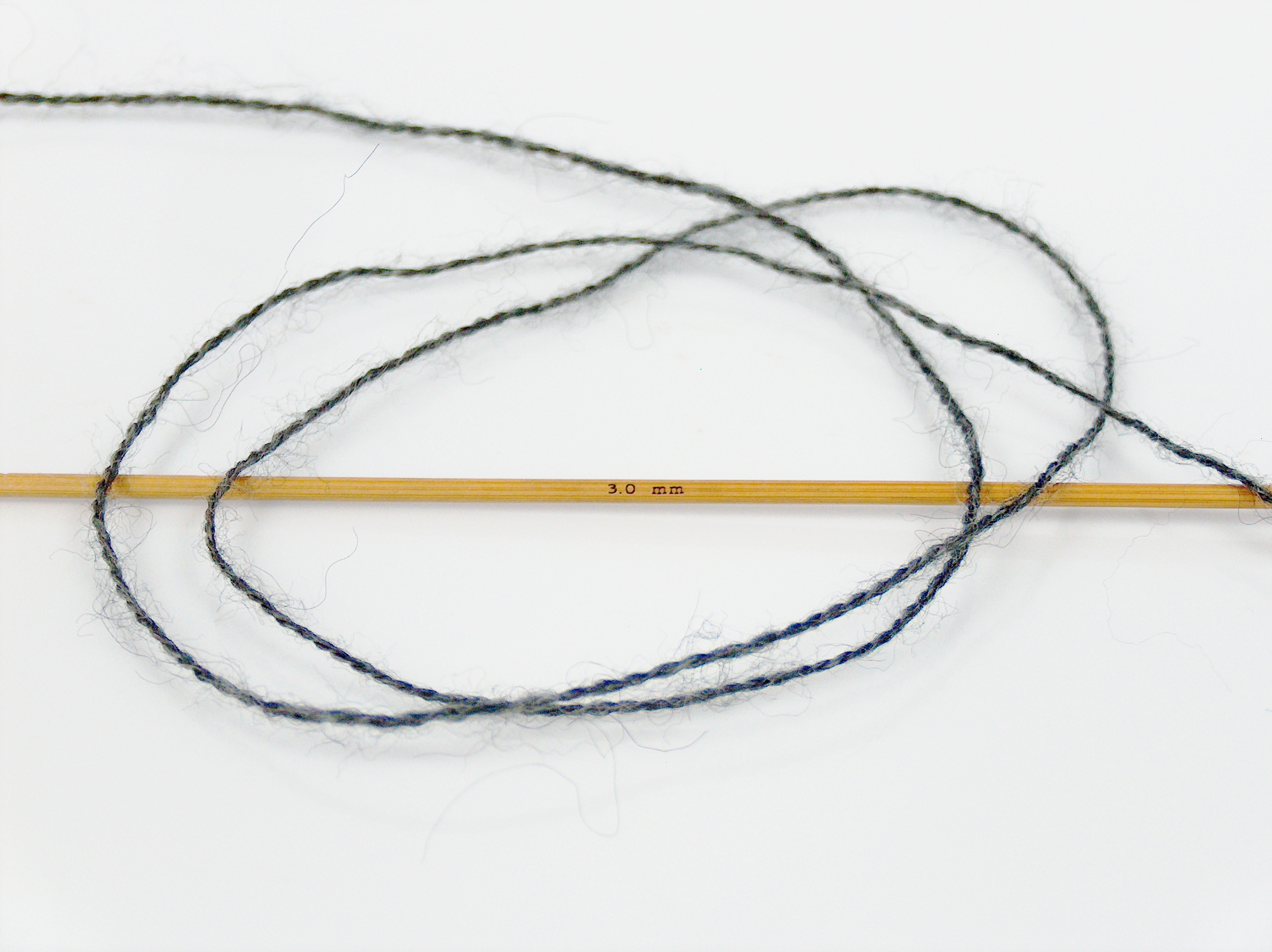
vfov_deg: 17.5
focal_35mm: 84
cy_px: 476
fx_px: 3084
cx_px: 636
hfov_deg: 23.3
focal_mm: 17.25
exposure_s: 1/72.9
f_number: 2.9
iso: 200
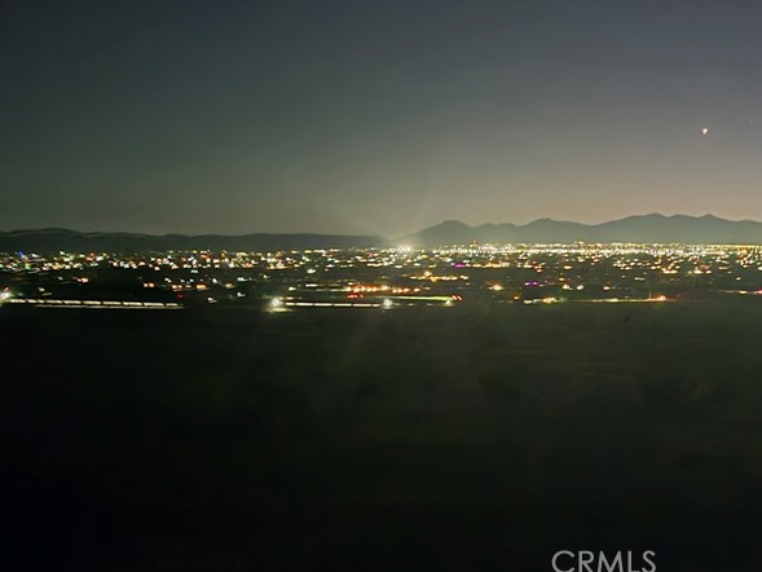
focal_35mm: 40
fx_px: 881
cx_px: 589
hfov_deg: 44.9
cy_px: 84
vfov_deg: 34.4
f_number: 1.8
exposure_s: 1/5.35
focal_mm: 5.4
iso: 3200
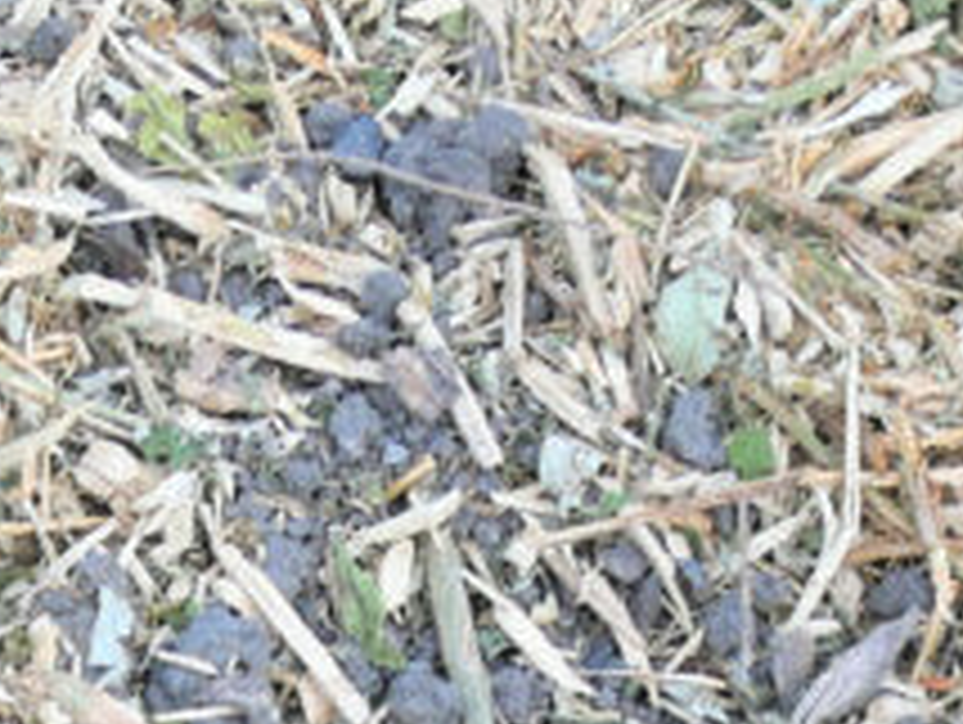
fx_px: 5598
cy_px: 1635
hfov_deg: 9.6
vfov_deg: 7.0
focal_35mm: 201
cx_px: -432
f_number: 7.1
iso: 400
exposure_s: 1/100
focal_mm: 21
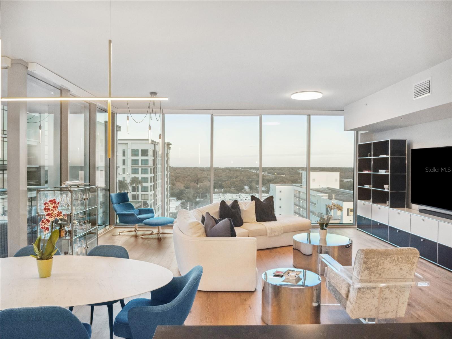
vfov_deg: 44.2
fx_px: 418
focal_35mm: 32
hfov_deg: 56.8
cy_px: 170
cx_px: 226
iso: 1600
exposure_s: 1/125
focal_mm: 16
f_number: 3.7
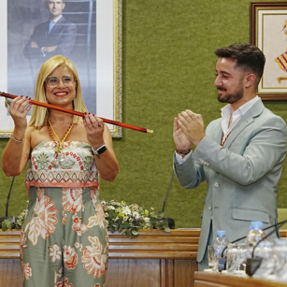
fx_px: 1163
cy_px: 138
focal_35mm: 124
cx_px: 46
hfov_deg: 14.0
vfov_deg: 14.1
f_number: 3.5
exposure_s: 1/200
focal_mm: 70
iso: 800
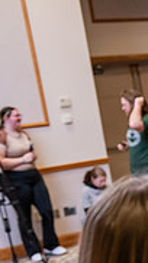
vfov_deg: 17.3
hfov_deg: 8.8
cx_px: 386
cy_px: 268
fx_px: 843
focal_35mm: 121
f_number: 3.5
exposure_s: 1/200
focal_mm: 36
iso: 2500
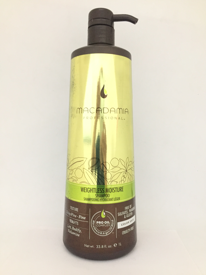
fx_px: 230
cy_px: 138
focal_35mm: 29
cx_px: 103
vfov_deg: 61.7
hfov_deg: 48.2
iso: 250
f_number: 2.2
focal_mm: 4.15
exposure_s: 1/17
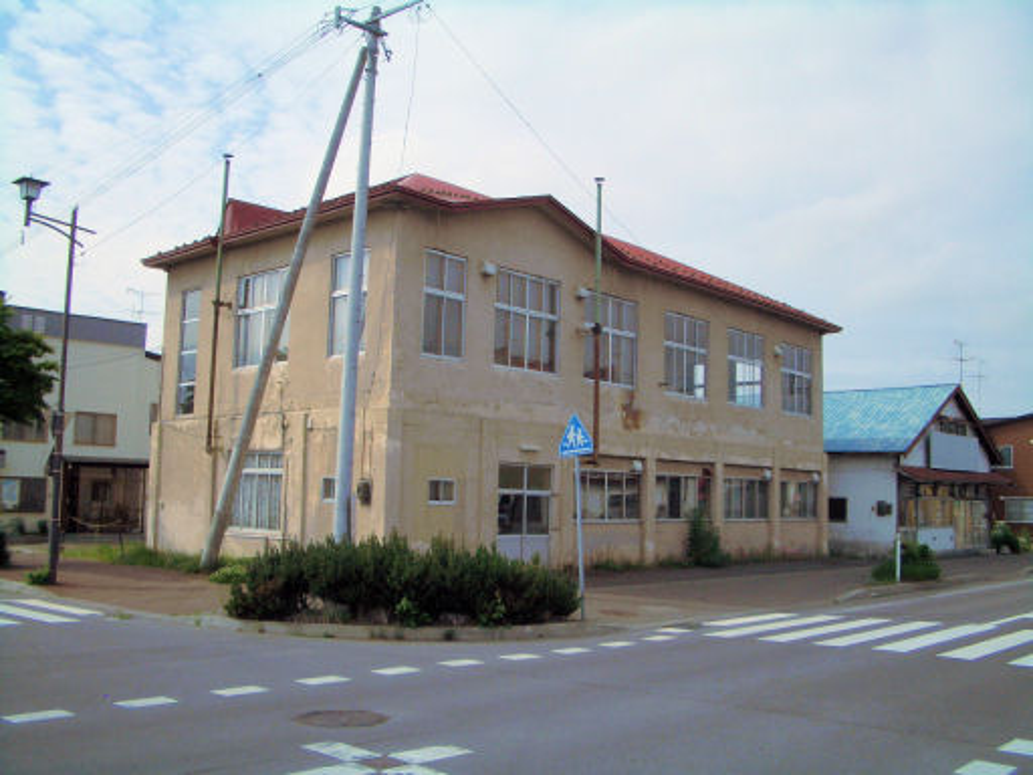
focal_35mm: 35
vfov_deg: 40.7
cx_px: 516
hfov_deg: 52.6
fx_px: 1044
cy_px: 388
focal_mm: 5.8
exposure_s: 1/1250
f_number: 4.3
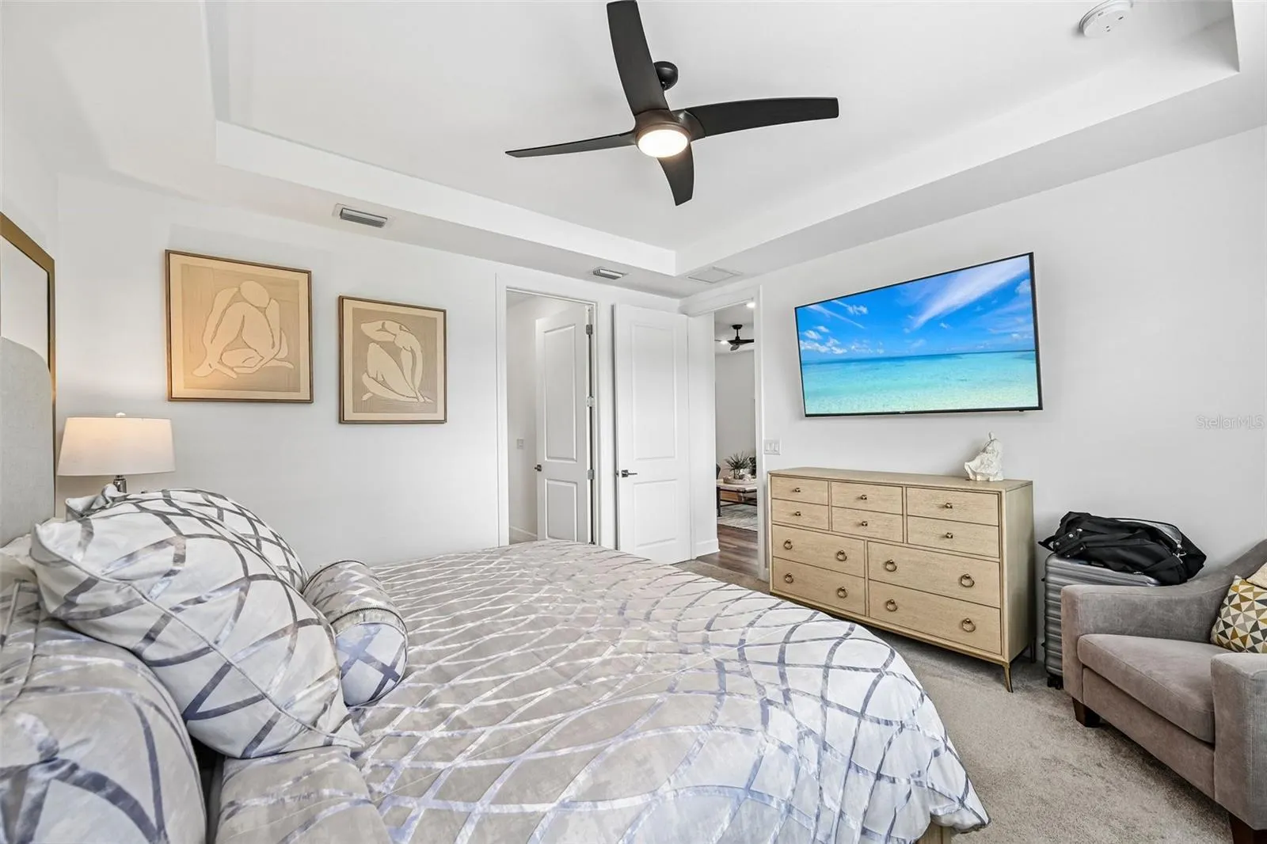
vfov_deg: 81.2
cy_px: 422
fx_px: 493
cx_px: 634
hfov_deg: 104.3
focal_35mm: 14
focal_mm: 14
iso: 400
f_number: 8
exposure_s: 1/60
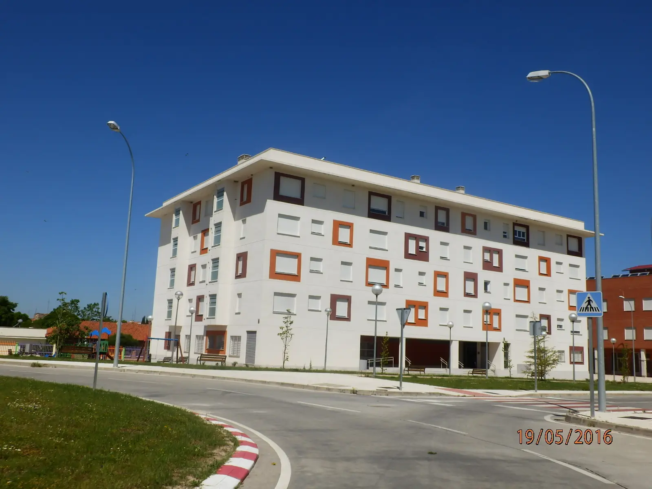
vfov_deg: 38.7
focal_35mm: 37
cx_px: 326
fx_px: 697
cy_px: 244
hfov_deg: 50.1
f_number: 9.9
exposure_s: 1/250
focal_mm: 6.6
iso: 80
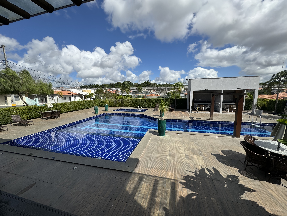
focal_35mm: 14
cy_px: 108
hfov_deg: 102.1
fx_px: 116
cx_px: 144
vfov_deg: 85.7
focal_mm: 2.22
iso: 50
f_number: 2.2
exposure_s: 1/2985
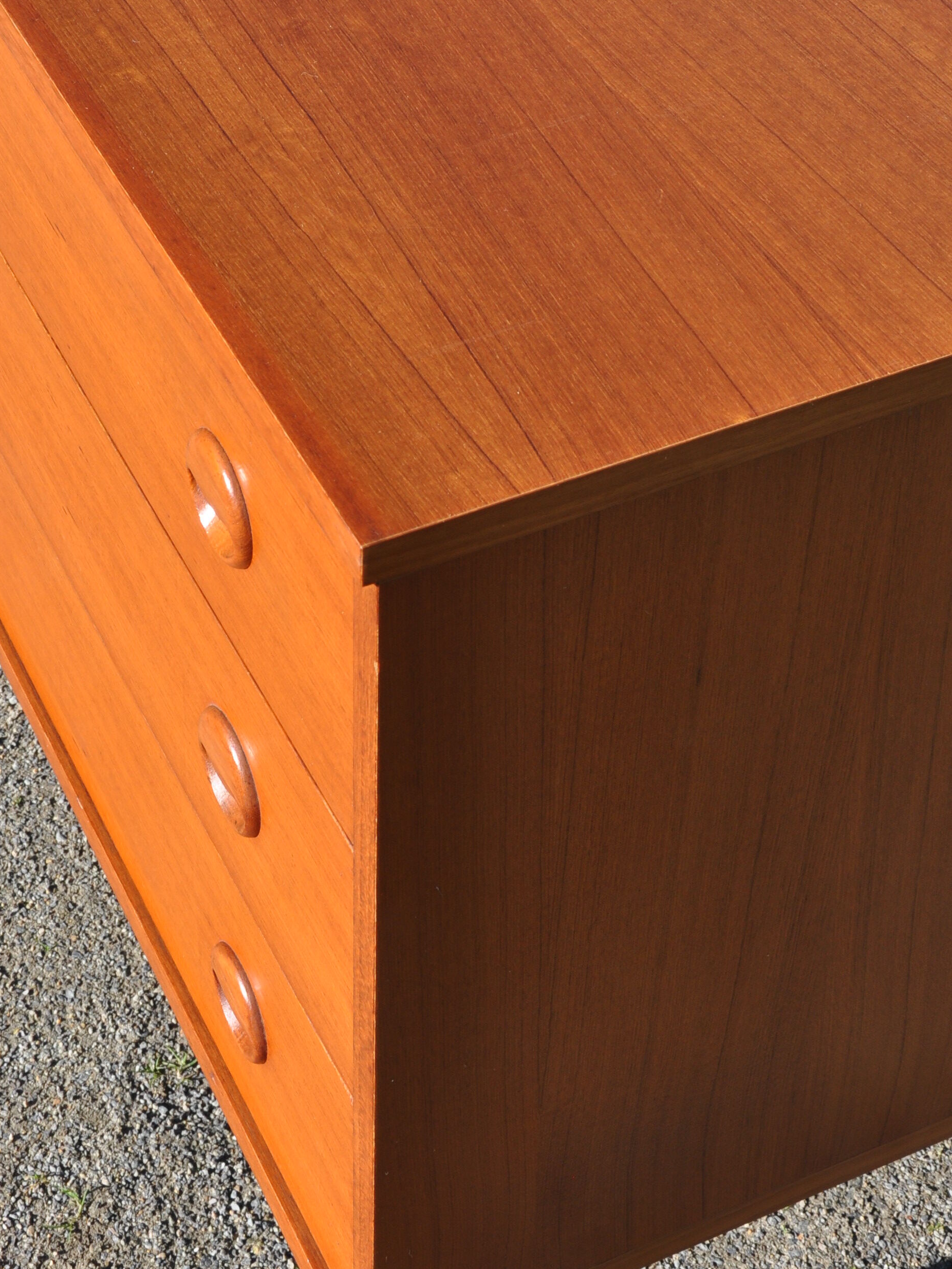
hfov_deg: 18.4
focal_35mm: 80
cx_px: 331
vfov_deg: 24.1
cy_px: 278
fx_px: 2934
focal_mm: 32
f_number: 11
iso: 200
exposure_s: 1/125
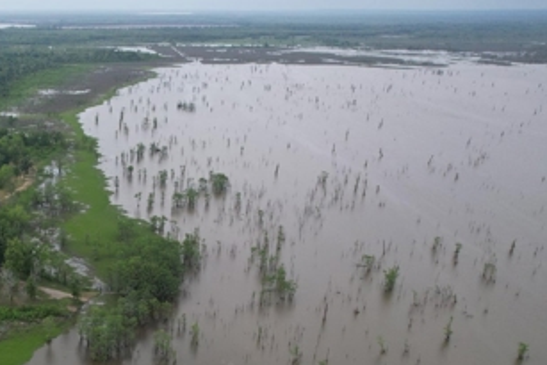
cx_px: 73
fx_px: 654
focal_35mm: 43
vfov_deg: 30.4
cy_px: 294
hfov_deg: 42.3
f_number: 2.8
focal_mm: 8.38
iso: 130
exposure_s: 1/725
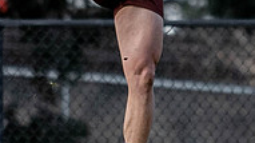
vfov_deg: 0.4
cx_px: 113
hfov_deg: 0.7
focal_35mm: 3318
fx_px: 22413
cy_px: -46
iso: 280
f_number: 3.5
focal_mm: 200
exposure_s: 1/1600
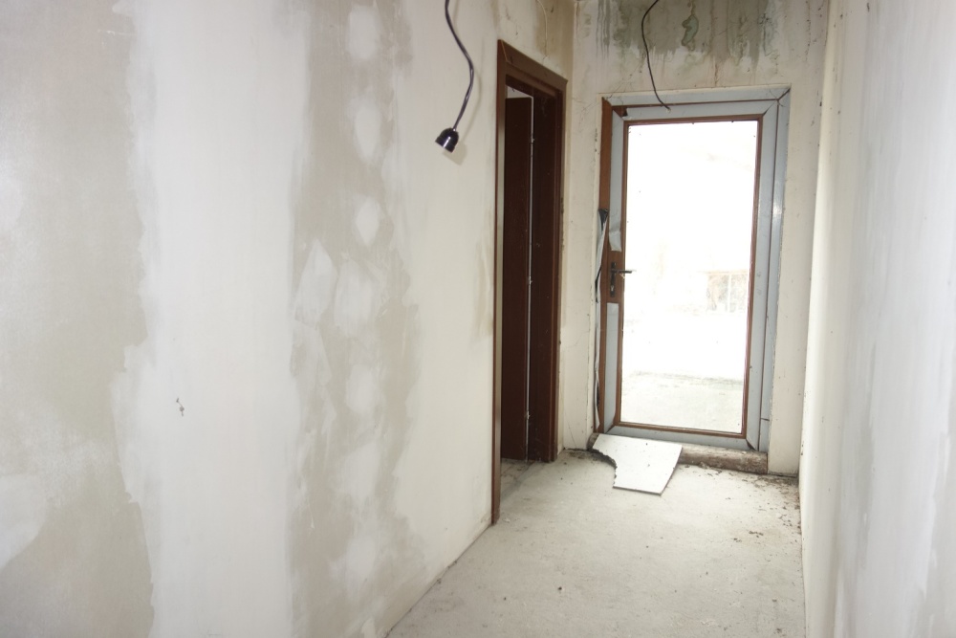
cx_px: 478
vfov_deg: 46.4
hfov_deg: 65.5
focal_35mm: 28
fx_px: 744
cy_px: 319
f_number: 1.8
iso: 125
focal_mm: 10.4
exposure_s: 1/160
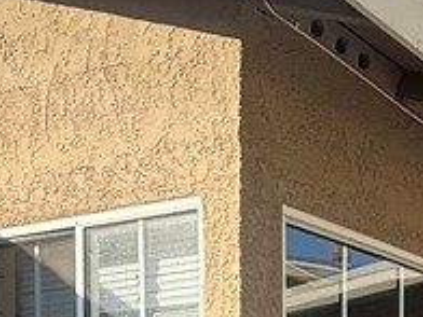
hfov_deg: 23.4
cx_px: 561
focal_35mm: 73
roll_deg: -0.2
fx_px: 892
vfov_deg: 17.8
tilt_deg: -0.2
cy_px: 490
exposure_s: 1/942
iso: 64
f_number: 2.2
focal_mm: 2.22
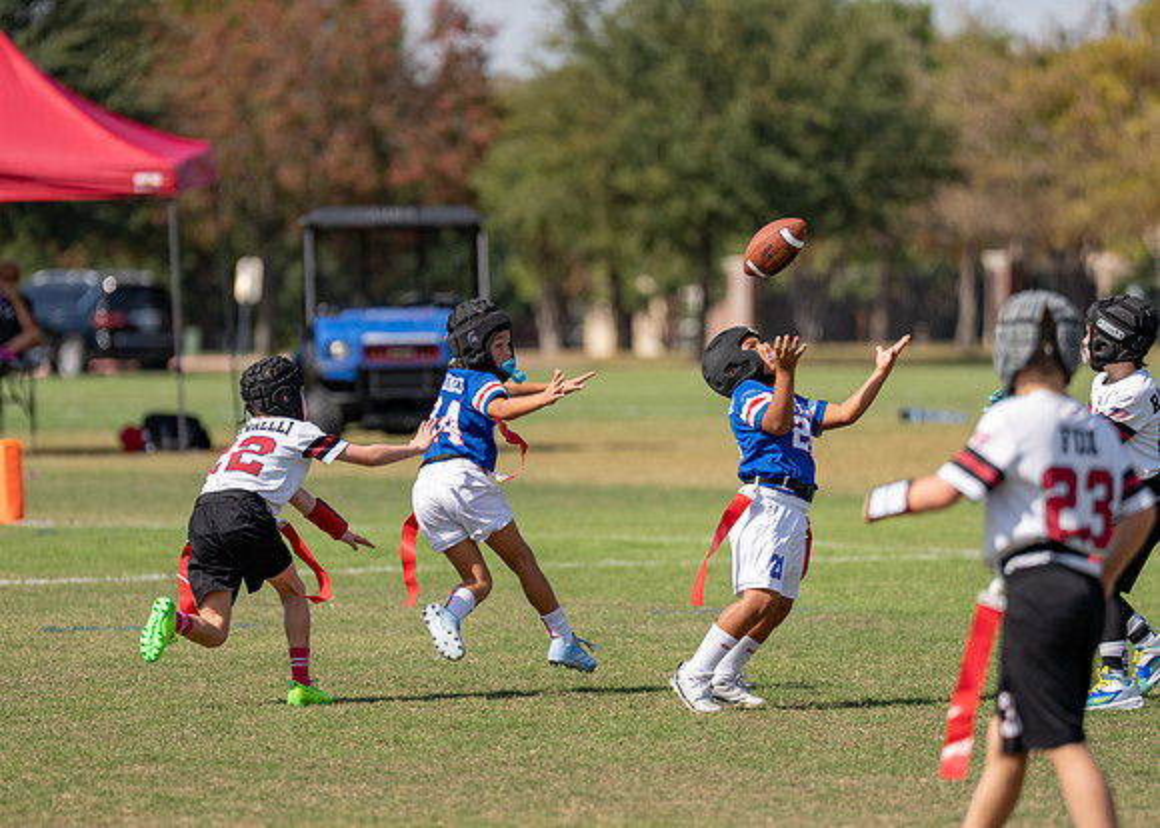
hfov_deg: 6.8
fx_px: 9779
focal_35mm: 297
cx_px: 544
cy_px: 429
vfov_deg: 4.8
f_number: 2.8
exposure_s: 1/2000
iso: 100
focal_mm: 200
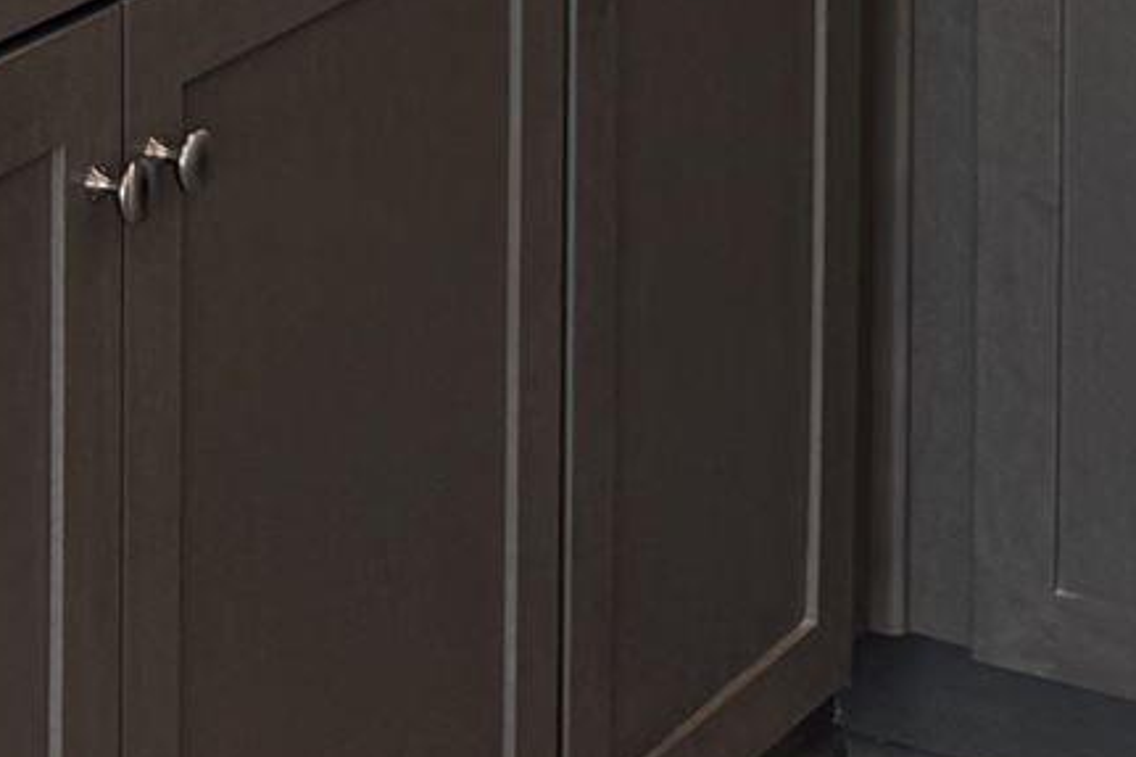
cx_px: -76
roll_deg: -0.7
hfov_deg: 11.4
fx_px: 5614
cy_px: -1319
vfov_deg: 7.1
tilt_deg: -4.6
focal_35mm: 178
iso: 50
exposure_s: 1/126
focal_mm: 6.76
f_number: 1.78
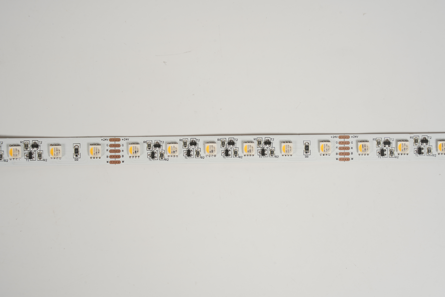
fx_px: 1360
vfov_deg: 12.5
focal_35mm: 110
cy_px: 148
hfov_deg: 18.6
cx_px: 222
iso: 100
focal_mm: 110
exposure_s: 1/125
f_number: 14
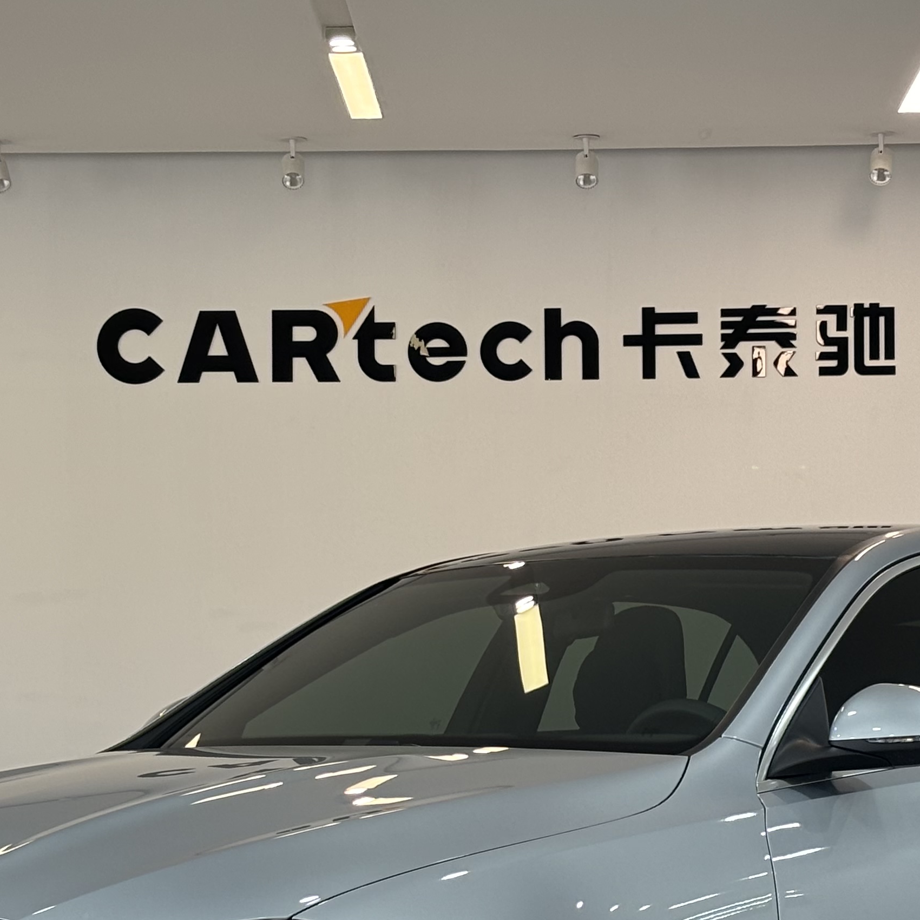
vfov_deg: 15.9
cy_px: 731
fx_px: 3277
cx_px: 517
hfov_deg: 16.0
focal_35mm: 109
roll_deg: +0.3
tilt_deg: +0.5
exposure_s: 1/102
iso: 40
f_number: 1.6
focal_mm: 5.96
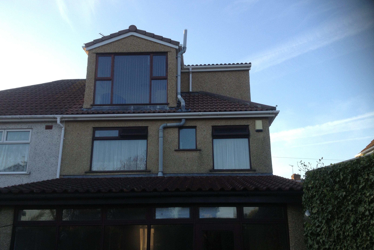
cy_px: 123
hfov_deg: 51.9
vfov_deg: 35.9
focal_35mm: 37
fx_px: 384
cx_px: 184
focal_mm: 4.28
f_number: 2.4
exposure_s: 1/334
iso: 50
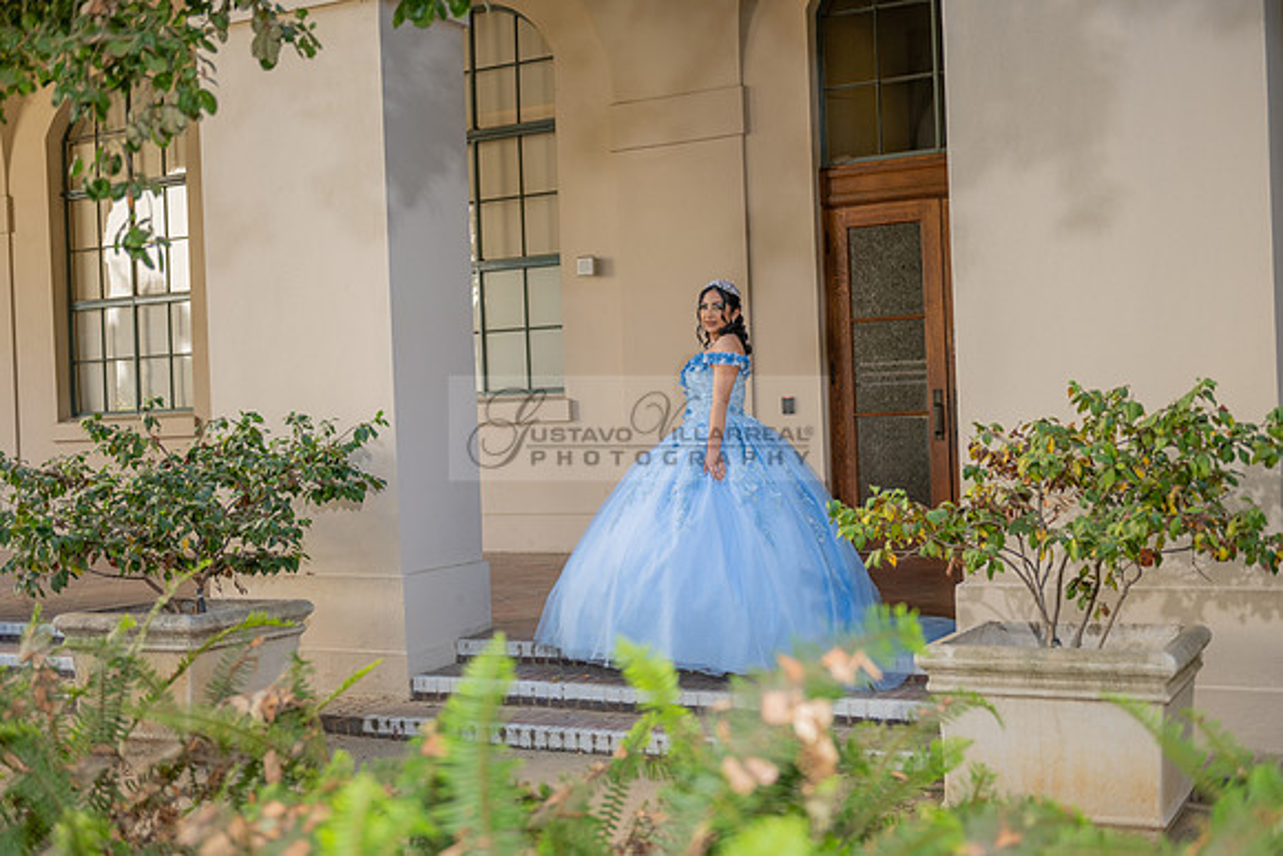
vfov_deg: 31.9
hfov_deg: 46.4
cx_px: 642
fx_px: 1497
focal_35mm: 42
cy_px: 428
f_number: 2.8
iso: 200
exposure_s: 1/200
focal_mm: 42
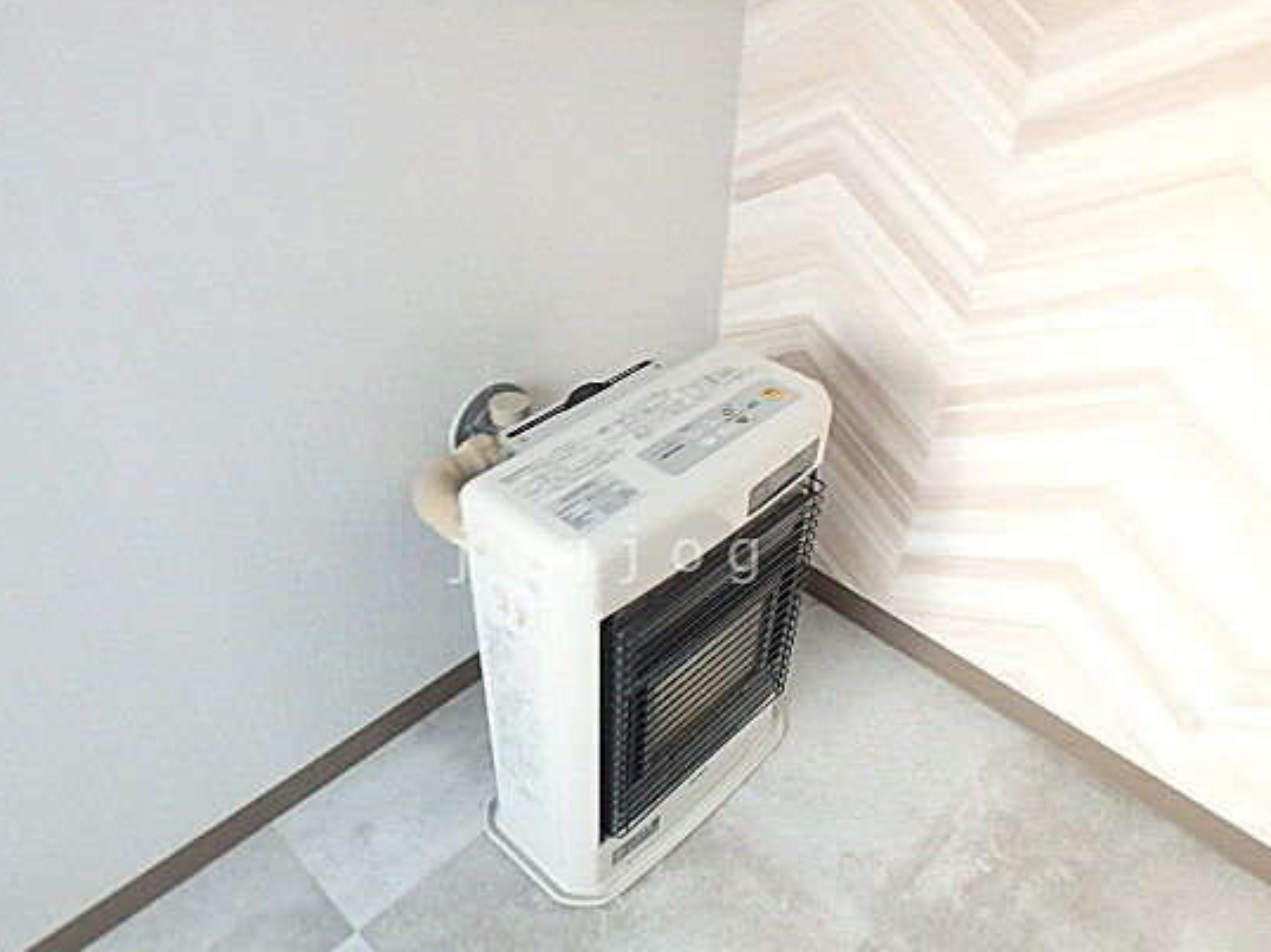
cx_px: 610
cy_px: 555
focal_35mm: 25
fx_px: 918
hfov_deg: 69.4
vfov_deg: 54.6
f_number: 3.5
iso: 250
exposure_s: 1/30
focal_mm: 3.7
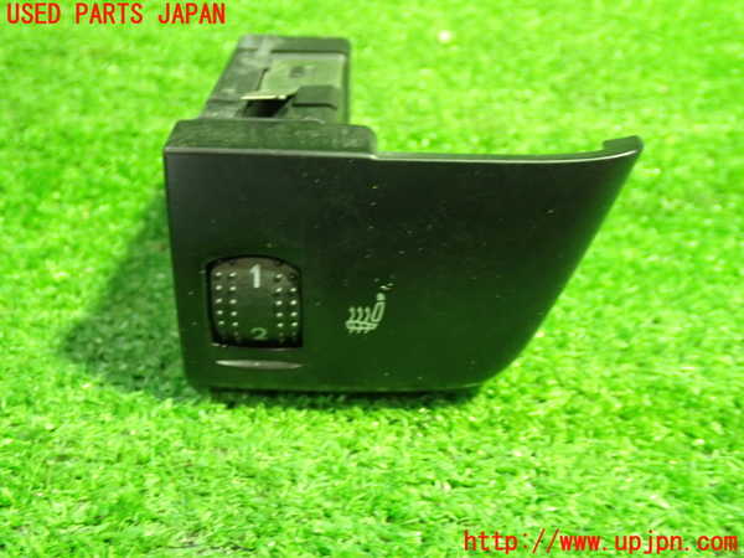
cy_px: 279
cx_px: 372
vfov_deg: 32.9
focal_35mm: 44
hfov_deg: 42.9
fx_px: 946
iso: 800
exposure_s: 1/20
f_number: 2.9
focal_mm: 7.84
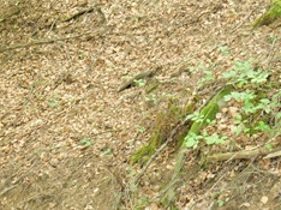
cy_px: 256
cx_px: 12
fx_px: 722
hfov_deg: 21.4
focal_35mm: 89
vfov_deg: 15.9
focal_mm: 13
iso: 1600
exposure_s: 1/60
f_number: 2.9
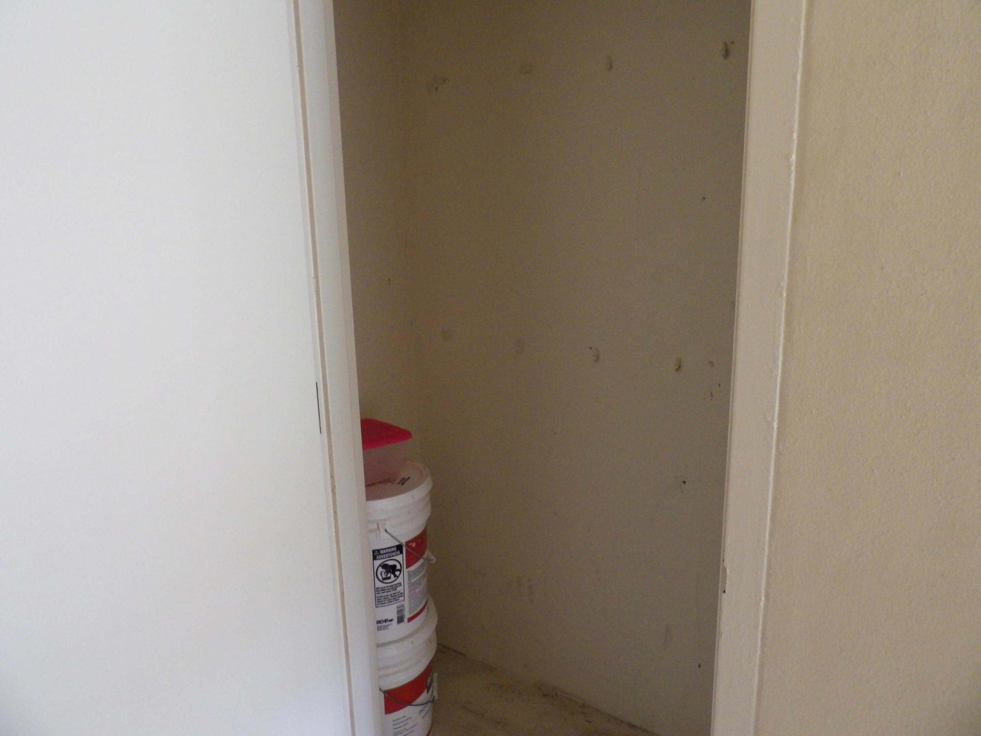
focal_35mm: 24
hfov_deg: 71.6
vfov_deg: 56.8
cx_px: 490
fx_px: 680
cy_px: 368
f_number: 3.2
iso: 616
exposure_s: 1/17
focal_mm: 4.3
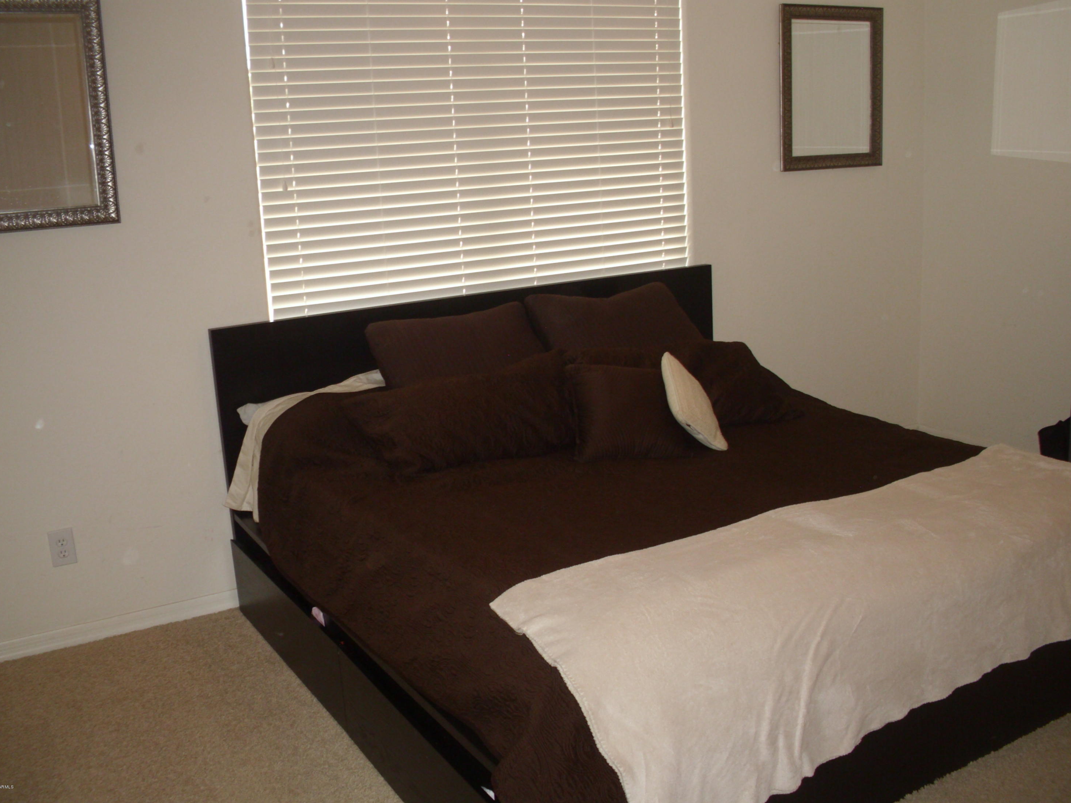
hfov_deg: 47.9
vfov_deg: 36.8
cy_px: 400
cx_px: 534
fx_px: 1207
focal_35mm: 39
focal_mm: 6.3
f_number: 2.9
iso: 200
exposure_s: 1/60
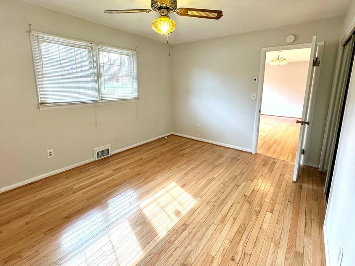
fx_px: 174
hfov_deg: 91.0
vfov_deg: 74.4
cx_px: 172
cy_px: 115
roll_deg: -0.1
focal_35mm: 17
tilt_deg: -9.8
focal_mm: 2.22
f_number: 2.2
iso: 160
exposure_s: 1/120
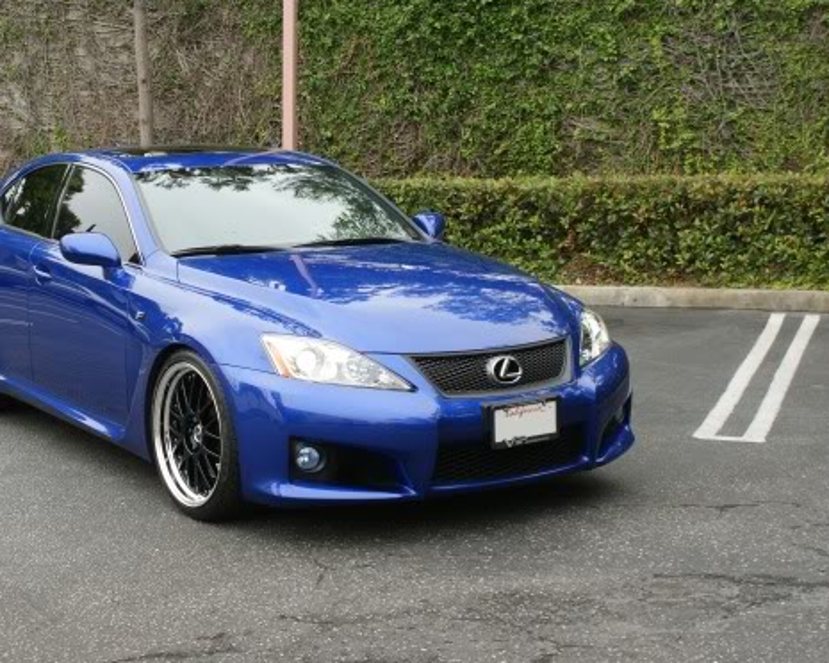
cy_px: 329
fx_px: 1423
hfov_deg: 32.2
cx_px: 281
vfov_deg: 26.2
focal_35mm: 58
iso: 100
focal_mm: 30
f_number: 5
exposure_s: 1/50
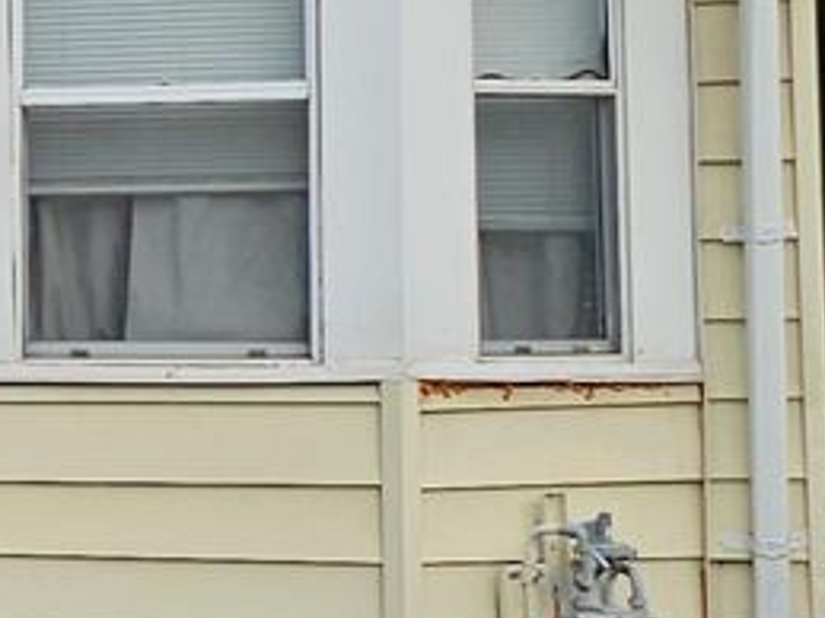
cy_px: 198
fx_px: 2168
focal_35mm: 91
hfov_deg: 18.4
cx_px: -500
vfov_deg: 16.2
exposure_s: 1/417
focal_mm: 6.3
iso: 10
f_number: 1.7
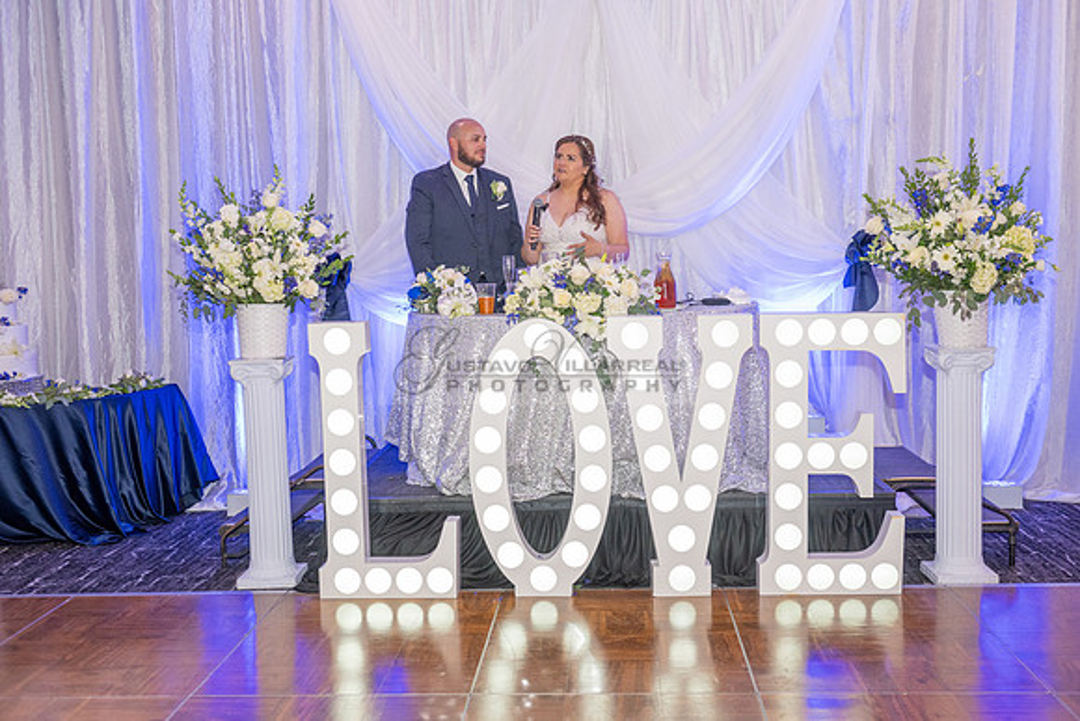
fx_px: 1200
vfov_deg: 33.4
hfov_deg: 48.4
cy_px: 360
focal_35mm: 40
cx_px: 540
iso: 1600
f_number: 4
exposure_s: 1/200
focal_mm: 40
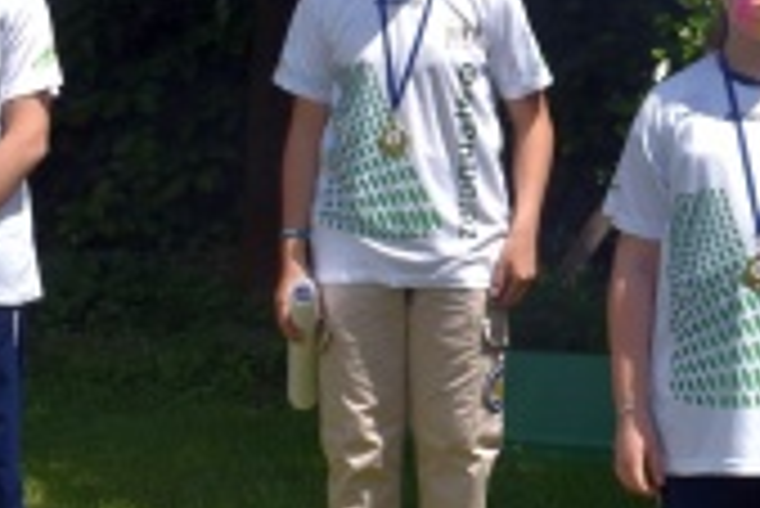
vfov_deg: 8.1
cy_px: 2
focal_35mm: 170
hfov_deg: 11.7
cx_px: 1034
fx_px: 3592
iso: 200
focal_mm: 30
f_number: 10
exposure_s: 1/400
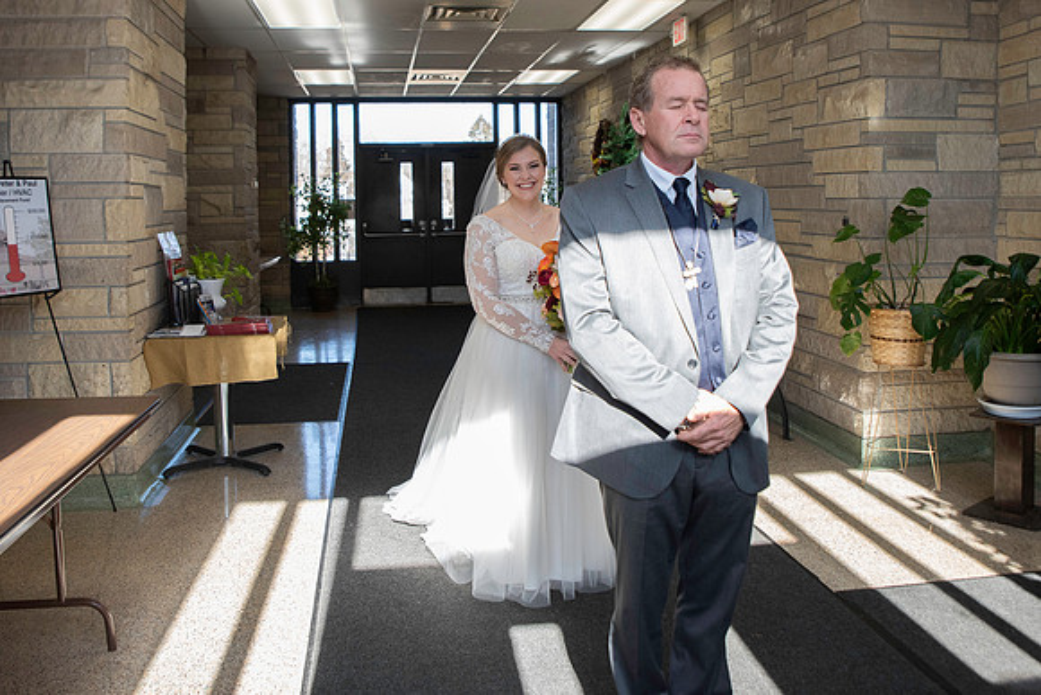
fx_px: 936
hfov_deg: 58.2
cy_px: 245
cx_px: 520
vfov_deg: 40.3
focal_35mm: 32
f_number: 4.5
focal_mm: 24
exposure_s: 1/200
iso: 640
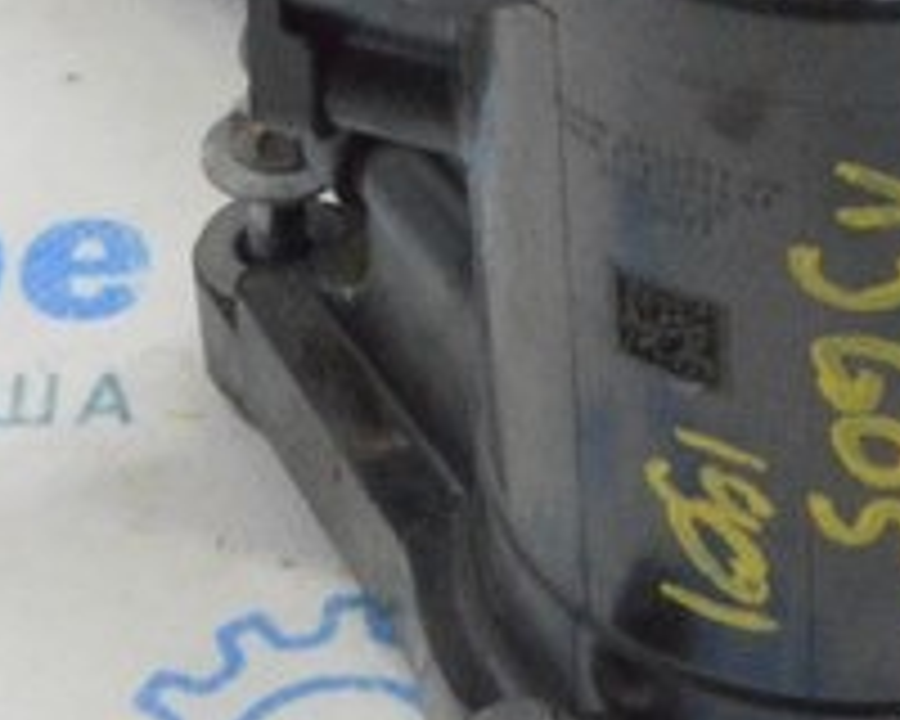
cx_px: 824
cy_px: -2
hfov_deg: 8.3
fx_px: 6153
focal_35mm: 231
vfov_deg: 6.7
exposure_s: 1/20
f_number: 20
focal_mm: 32
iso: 6400
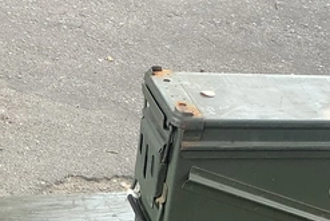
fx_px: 899
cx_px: 155
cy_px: 299
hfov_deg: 20.8
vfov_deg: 13.4
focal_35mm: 98
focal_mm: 3.3
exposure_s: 1/120
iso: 40
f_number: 2.4
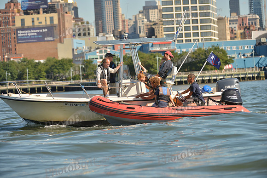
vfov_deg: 6.9
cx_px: 134
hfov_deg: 10.3
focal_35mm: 200
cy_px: 89
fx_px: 1484
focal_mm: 200
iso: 200
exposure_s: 1/1250
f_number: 4.5
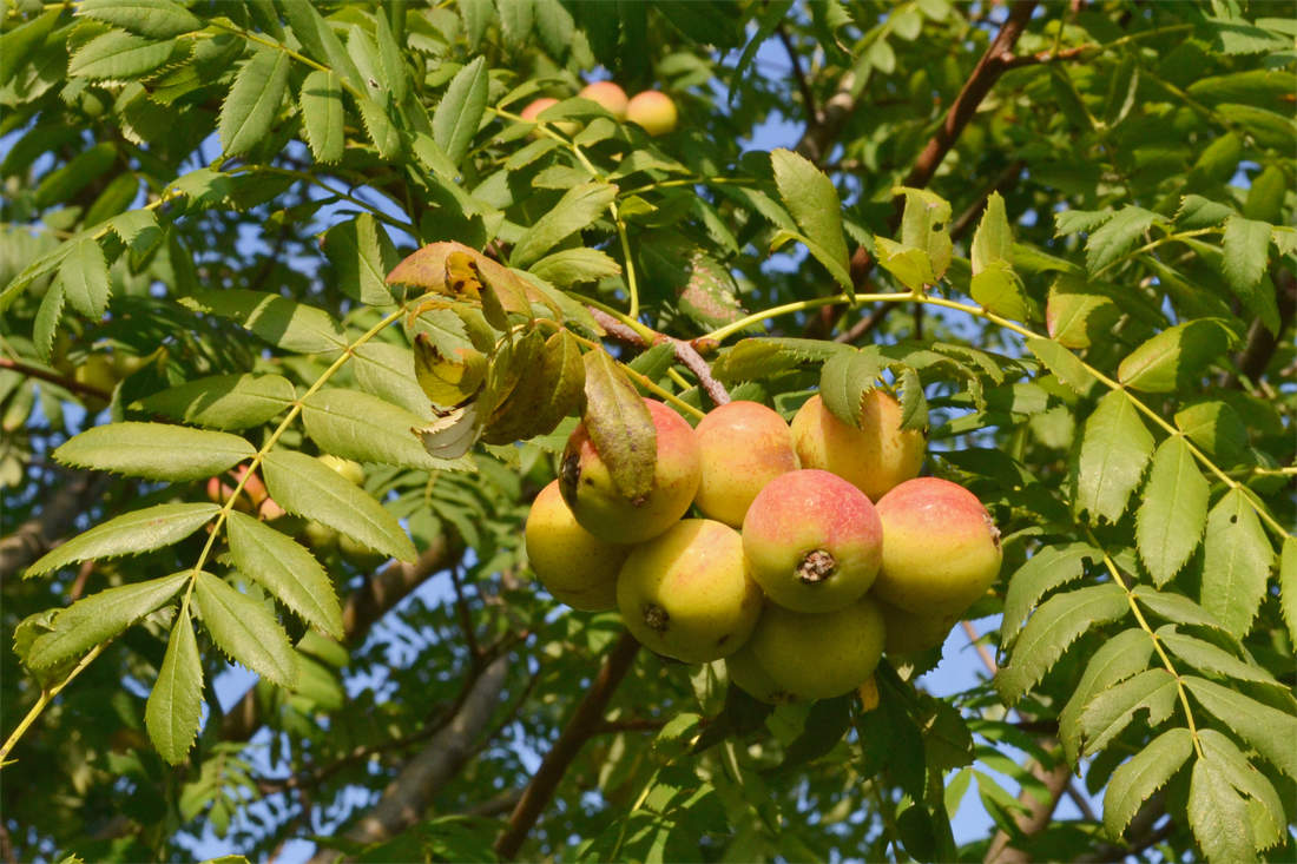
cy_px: 432
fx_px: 1621
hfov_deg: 43.6
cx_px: 648
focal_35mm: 45
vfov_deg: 29.9
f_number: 13
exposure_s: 1/640
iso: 800
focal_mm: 30
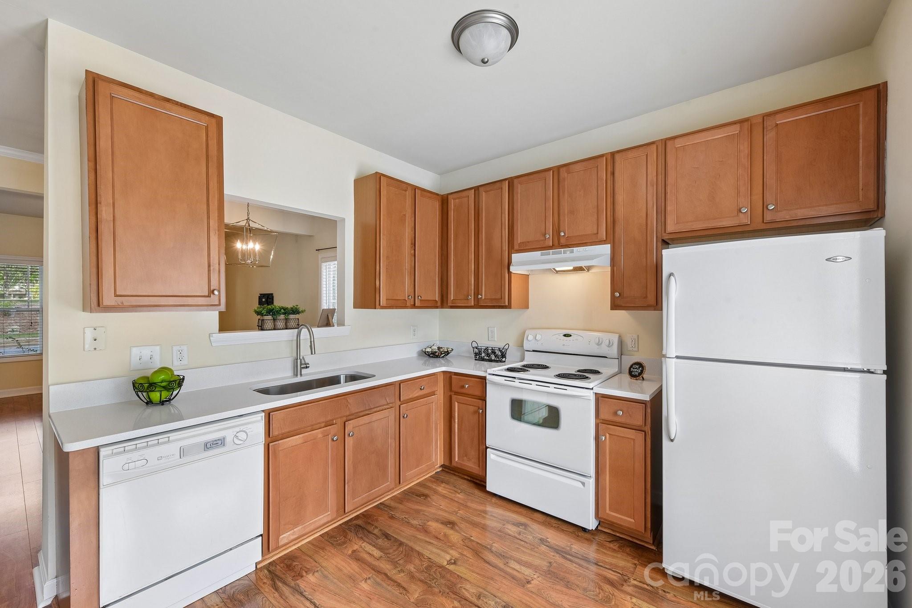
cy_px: 304
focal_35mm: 14
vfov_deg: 81.2
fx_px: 355
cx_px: 456
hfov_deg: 104.3
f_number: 11
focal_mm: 14
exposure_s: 1/10
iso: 200
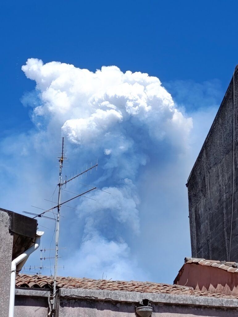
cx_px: 119
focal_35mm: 80
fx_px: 732
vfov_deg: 24.4
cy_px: 158
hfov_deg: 18.5
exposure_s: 1/887
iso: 50
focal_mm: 6.11
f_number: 1.65
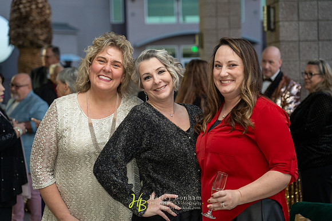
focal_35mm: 86
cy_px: 110
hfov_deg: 23.6
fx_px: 793
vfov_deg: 15.9
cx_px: 166
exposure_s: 1/160
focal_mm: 86
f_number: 4
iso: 1600
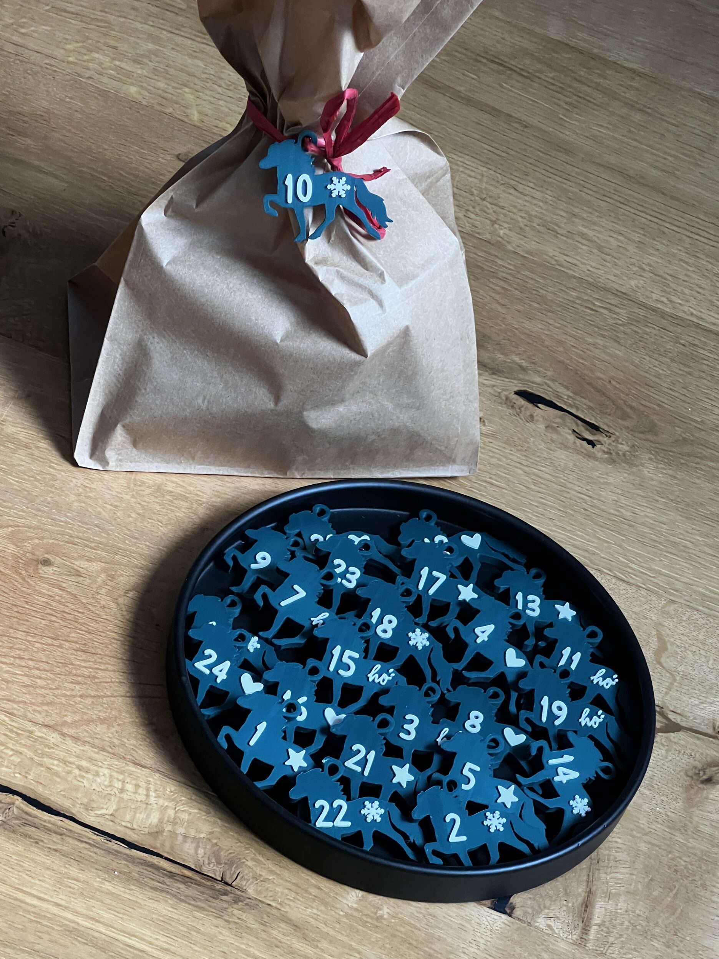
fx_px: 2188
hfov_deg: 18.7
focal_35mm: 79
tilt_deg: -46.3
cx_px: 357
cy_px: 491
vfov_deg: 24.7
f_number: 2.8
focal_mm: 9
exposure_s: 1/60
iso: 400
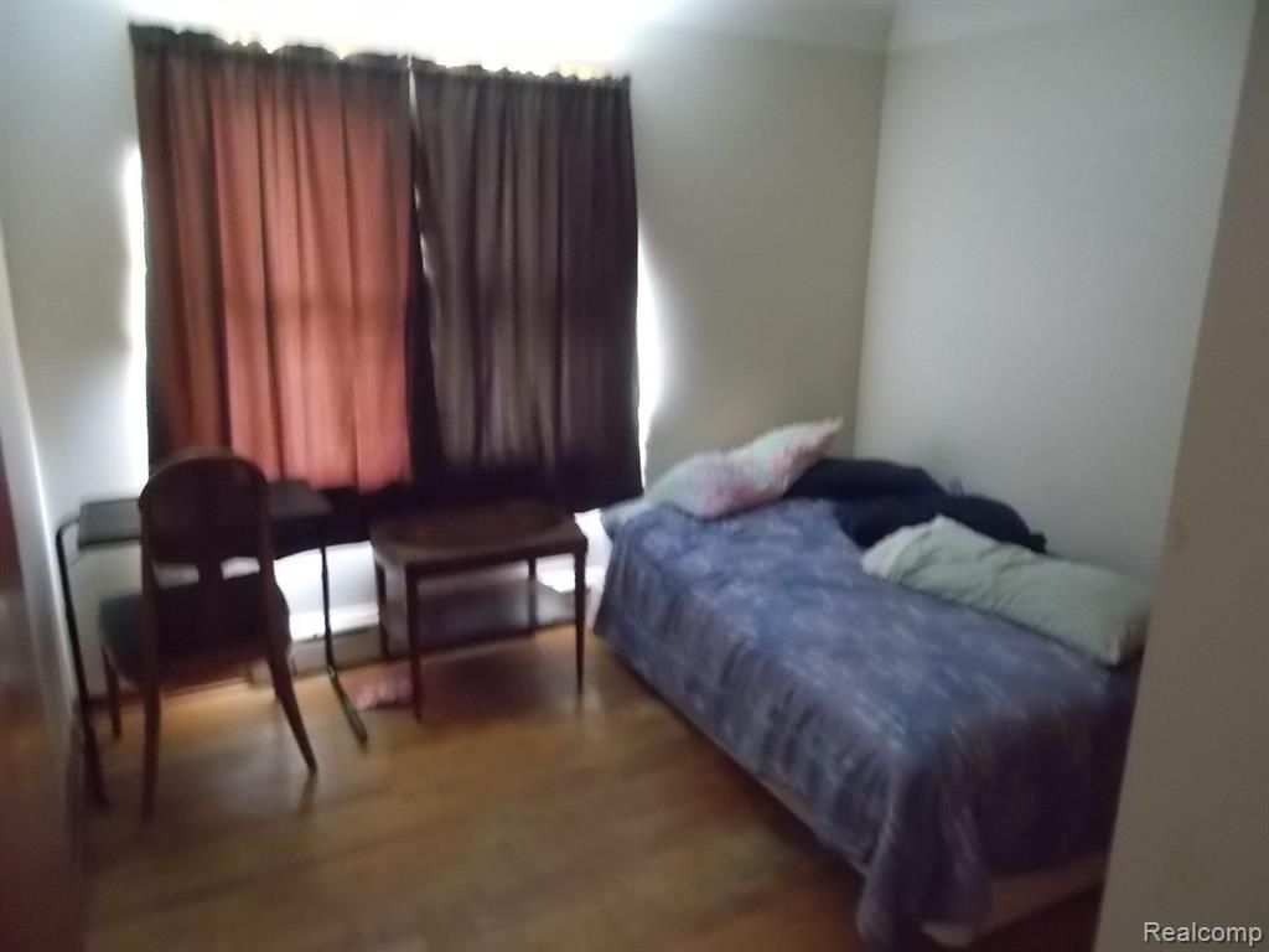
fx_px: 953
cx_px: 634
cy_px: 476
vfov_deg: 53.1
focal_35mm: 26
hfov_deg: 67.3
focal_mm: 4.6
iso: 800
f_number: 3.2
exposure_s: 1
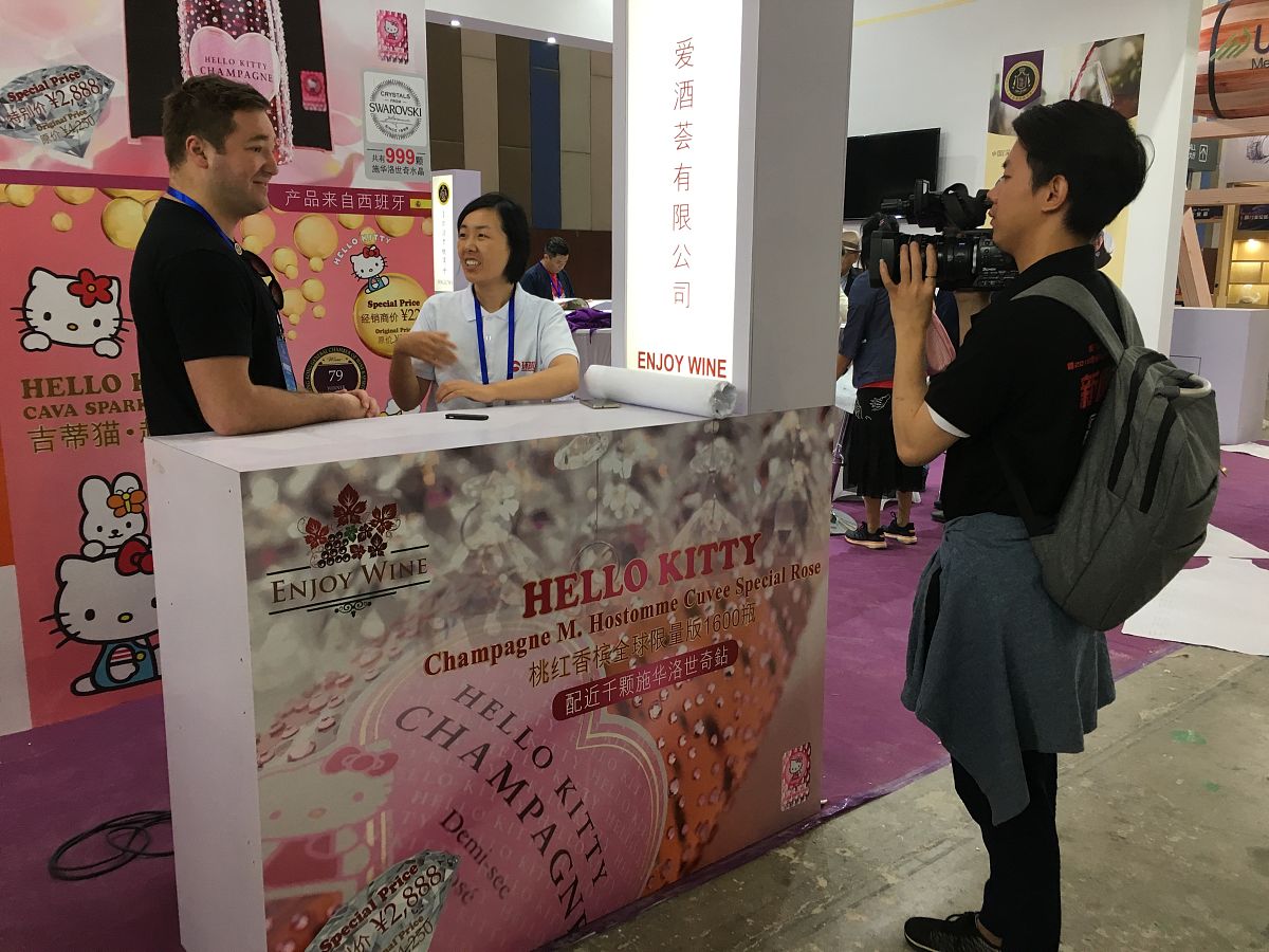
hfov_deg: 61.7
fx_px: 1063
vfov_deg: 48.2
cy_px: 476
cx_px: 634
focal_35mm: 29
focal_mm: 4.15
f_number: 2.2
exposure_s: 1/33
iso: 50
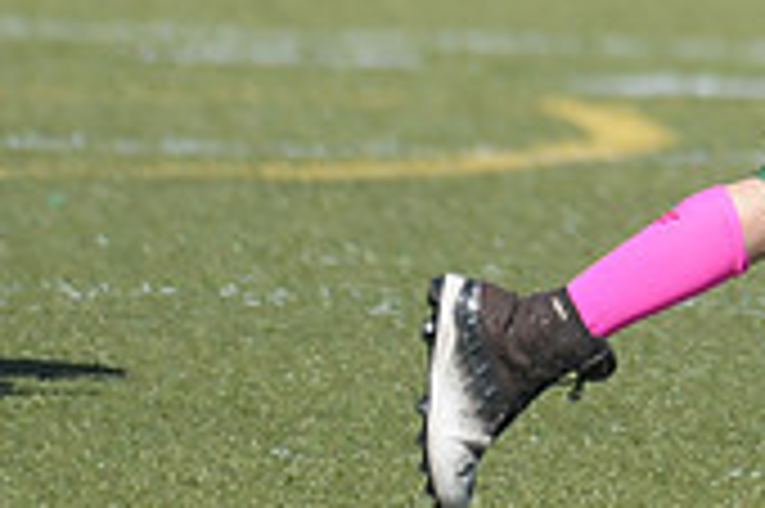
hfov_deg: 1.4
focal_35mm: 1435
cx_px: 1017
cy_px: -303
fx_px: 30464
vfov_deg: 1.0
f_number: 4
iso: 1000
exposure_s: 1/6400
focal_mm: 280
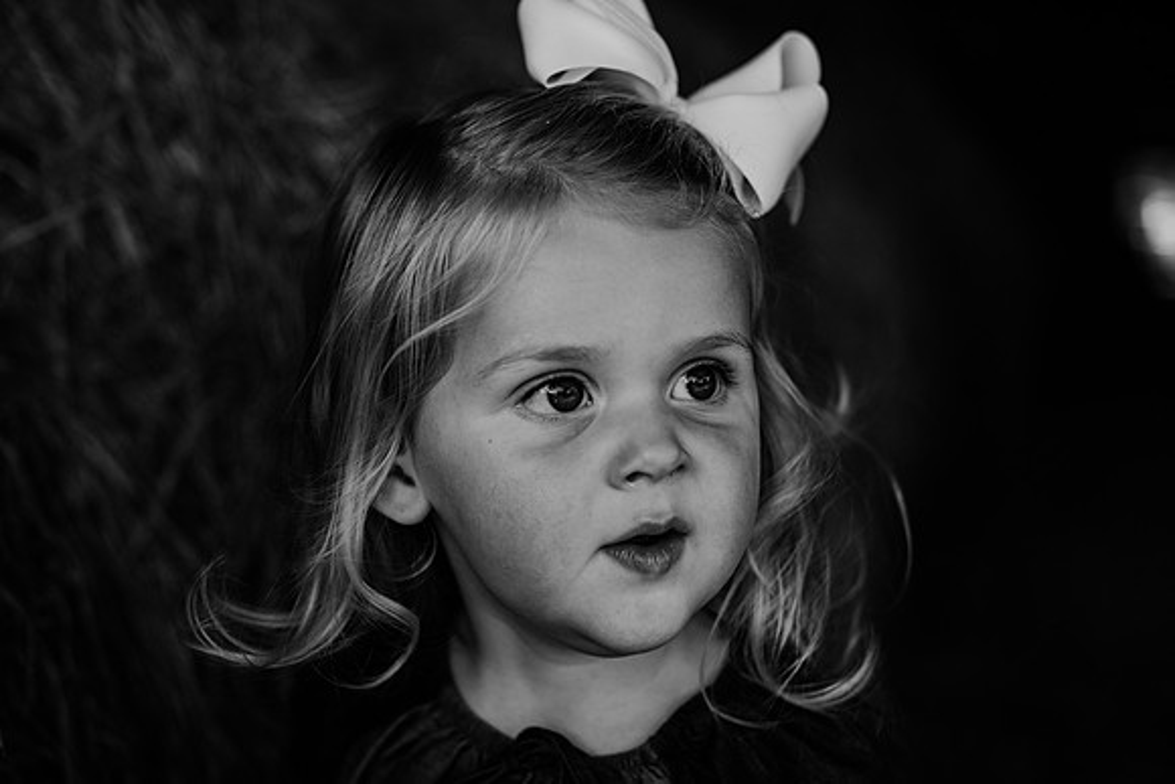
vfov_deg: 27.0
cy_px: 392
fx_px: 1632
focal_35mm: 50
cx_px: 588
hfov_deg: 39.6
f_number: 2.8
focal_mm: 50
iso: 200
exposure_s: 1/800
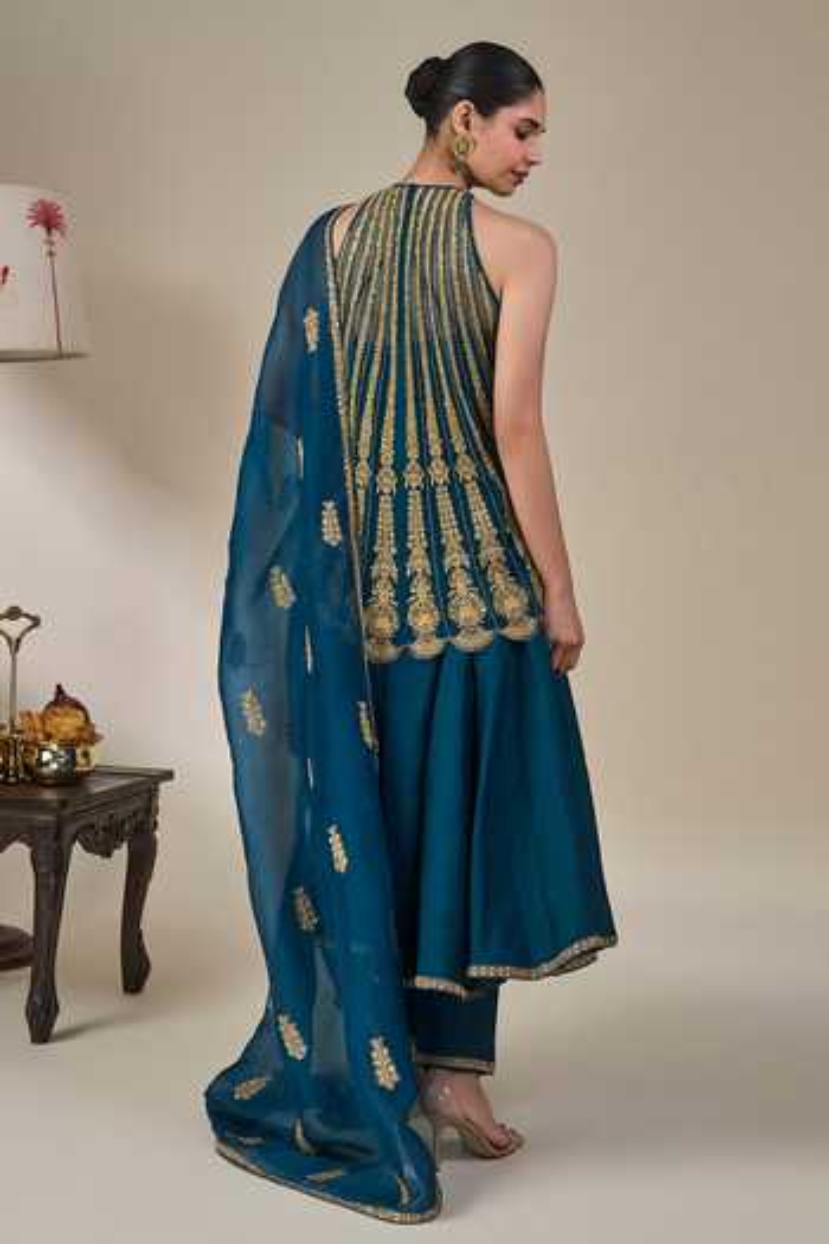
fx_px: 1658
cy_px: 622
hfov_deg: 28.1
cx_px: 414
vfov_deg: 41.1
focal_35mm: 48
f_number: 5.6
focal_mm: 48
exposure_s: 1/160
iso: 250
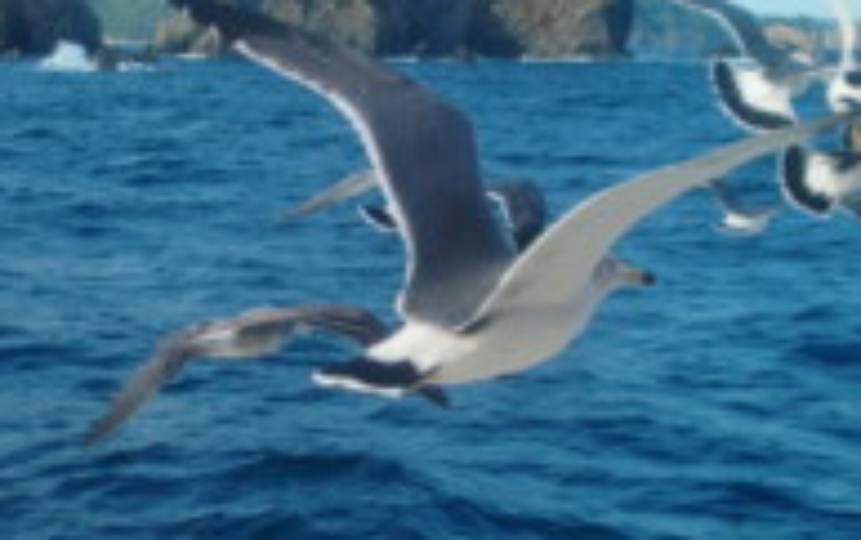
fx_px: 1761
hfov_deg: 26.9
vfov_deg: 17.4
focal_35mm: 75
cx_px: 152
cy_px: 176
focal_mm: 6.51
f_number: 3.1
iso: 64
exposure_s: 1/500
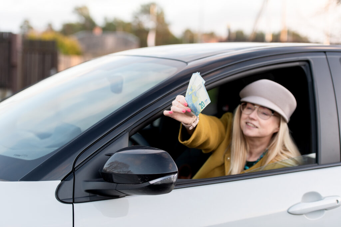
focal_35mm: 70
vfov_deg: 19.4
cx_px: 170
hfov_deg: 28.9
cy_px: 114
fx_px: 663
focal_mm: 70
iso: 125
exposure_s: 1/160
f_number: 2.8
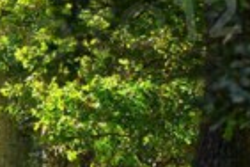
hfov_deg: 2.0
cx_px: -356
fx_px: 7270
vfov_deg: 1.3
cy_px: 172
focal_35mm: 1047
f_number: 6.3
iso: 200
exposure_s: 1/125
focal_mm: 184
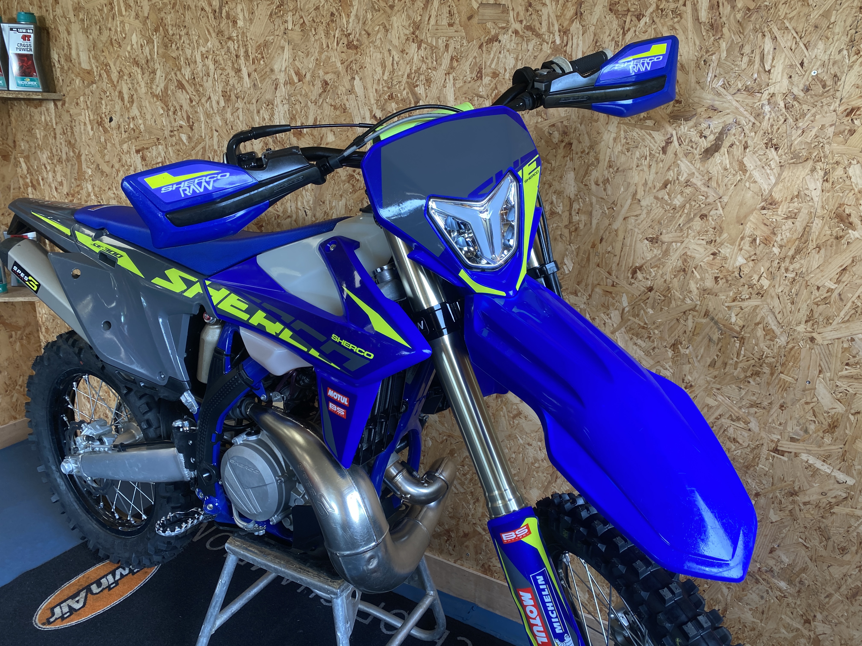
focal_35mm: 26
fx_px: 647
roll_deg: -4.1
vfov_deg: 53.1
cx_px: 431
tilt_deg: -17.1
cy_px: 323
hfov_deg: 67.3
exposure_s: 1/100
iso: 100
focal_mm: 4.25
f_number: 1.8
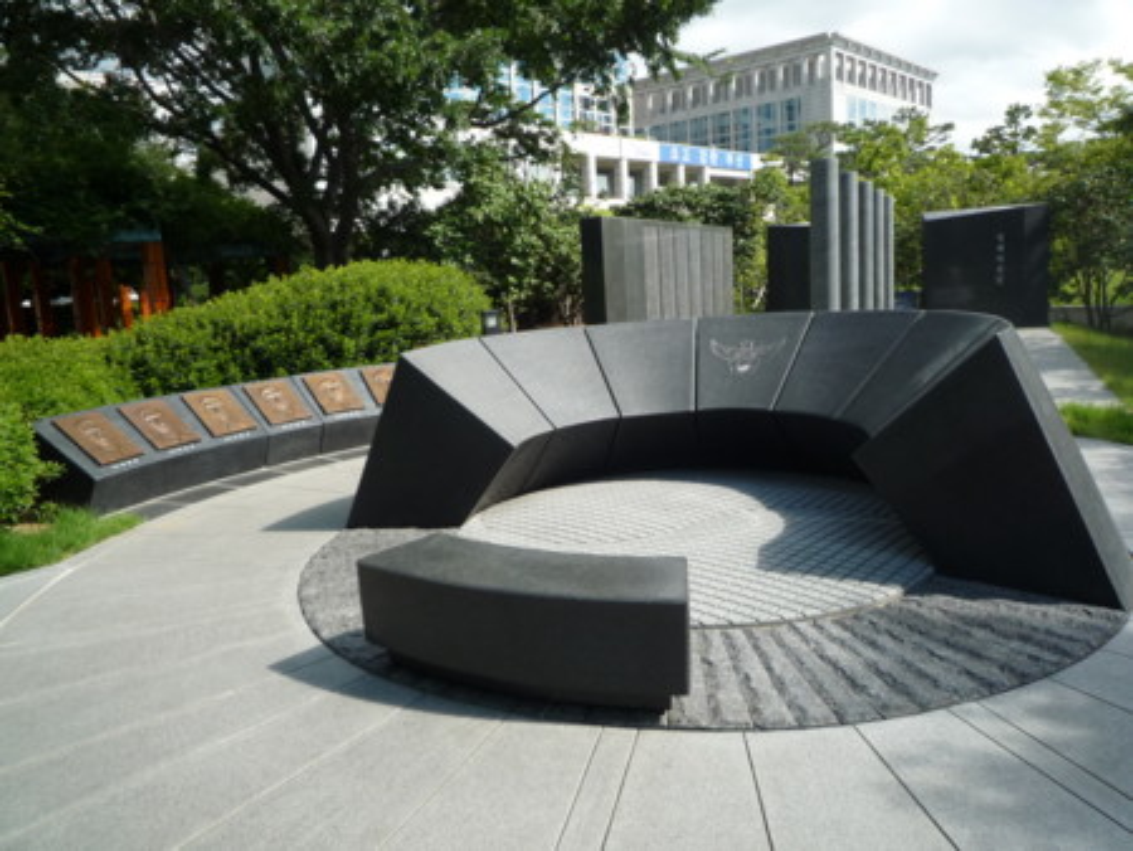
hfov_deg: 69.4
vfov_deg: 54.9
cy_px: 426
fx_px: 819
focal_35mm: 25
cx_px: 566
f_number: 2.8
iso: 100
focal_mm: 4.4
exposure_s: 1/640
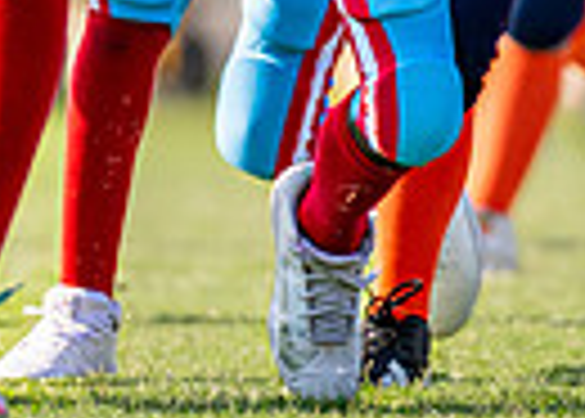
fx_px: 23655
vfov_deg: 1.0
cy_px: -262
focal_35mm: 1423
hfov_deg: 1.4
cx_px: 451
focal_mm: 200
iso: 160
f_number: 2.8
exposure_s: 1/2500
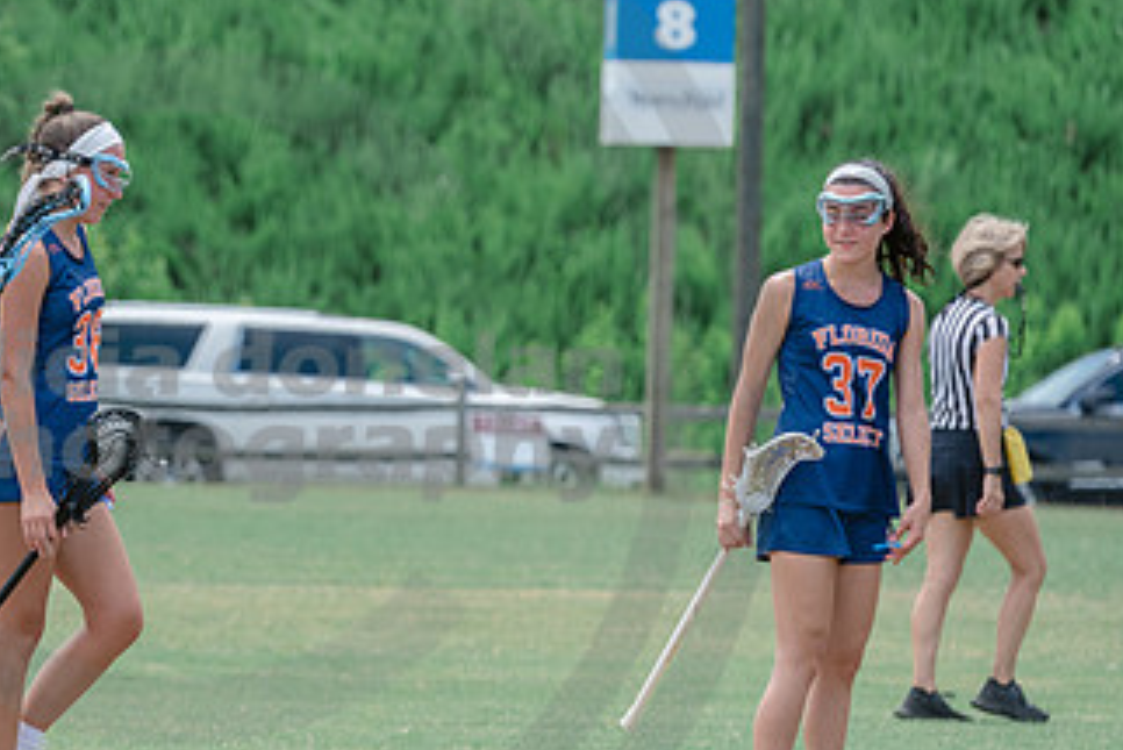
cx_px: -226
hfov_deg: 4.0
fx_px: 16040
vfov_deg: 2.7
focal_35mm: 514
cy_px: 424
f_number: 5
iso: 400
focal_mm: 200
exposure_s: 1/1600
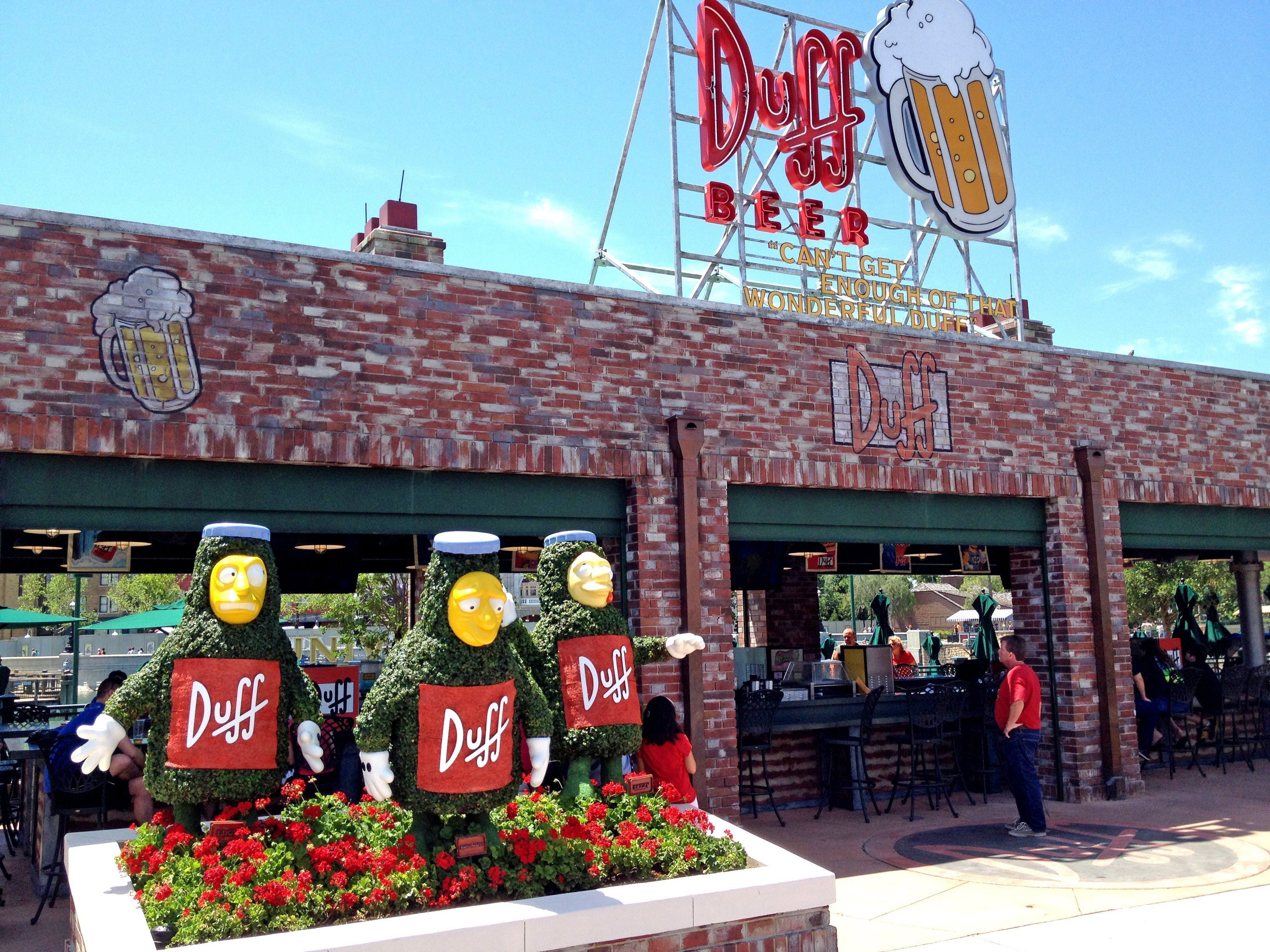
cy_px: 476
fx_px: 1284
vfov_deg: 40.7
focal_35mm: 35
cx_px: 635
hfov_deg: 52.6
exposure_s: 1/890
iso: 50
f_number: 2.4
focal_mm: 4.28
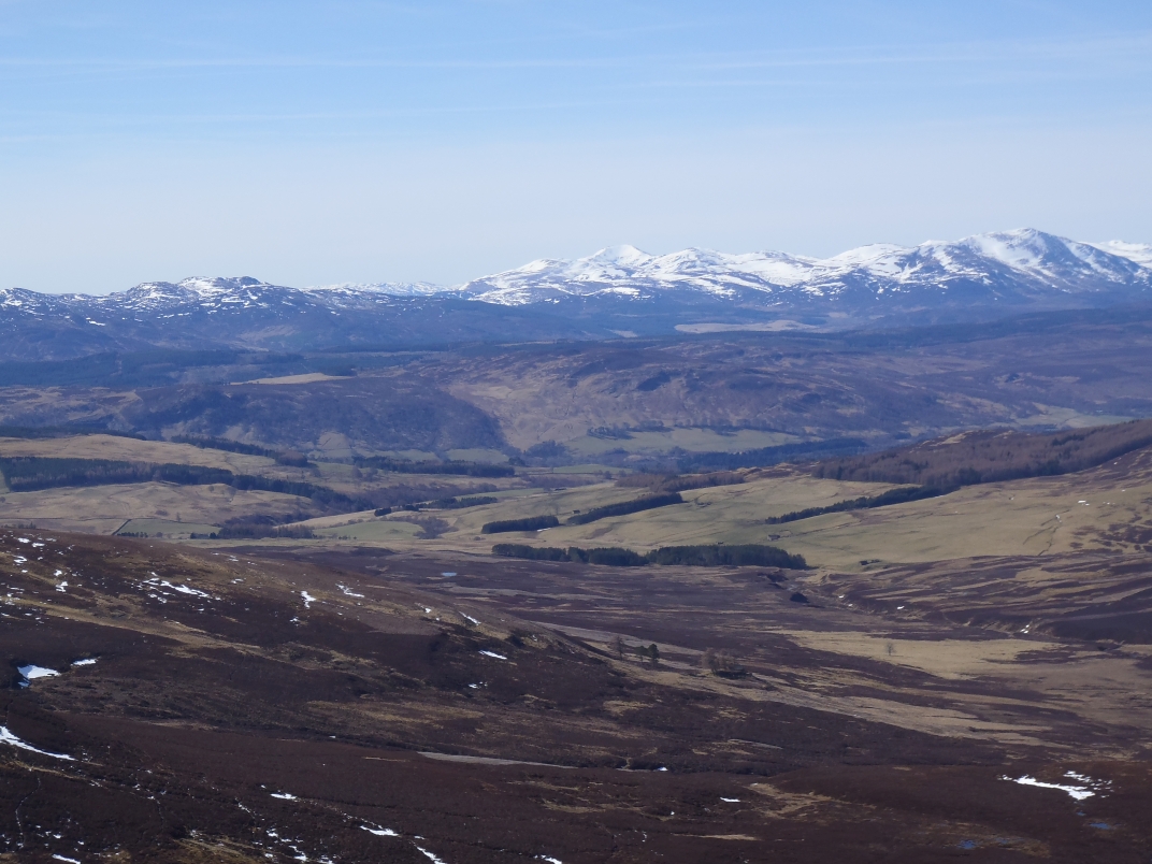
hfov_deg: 23.8
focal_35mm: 82
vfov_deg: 18.0
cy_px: 432
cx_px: 576
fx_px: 2729
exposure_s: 1/500
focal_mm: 14.67
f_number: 5.6
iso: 80
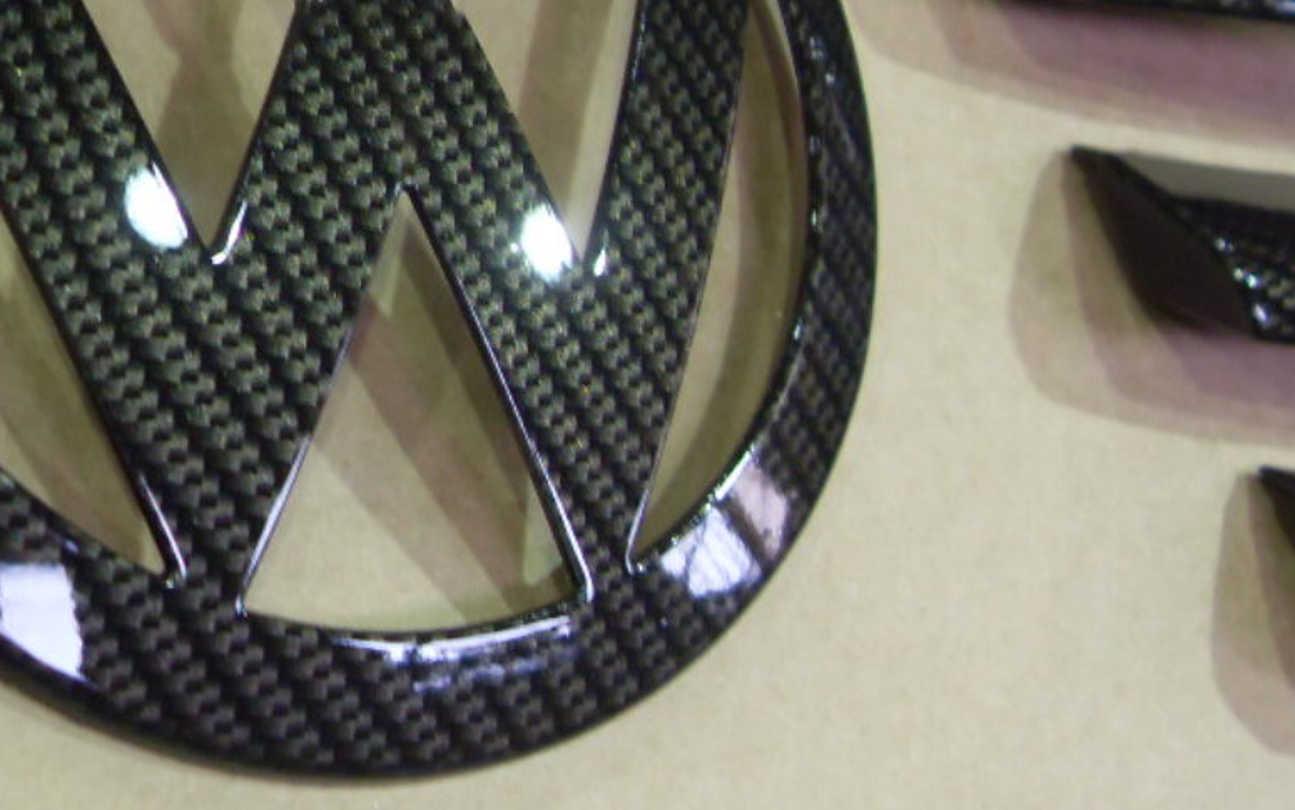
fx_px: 2365
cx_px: 429
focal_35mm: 67
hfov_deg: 30.4
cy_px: 58
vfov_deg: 19.1
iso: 200
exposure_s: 1/20
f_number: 2.8
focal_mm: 6.3
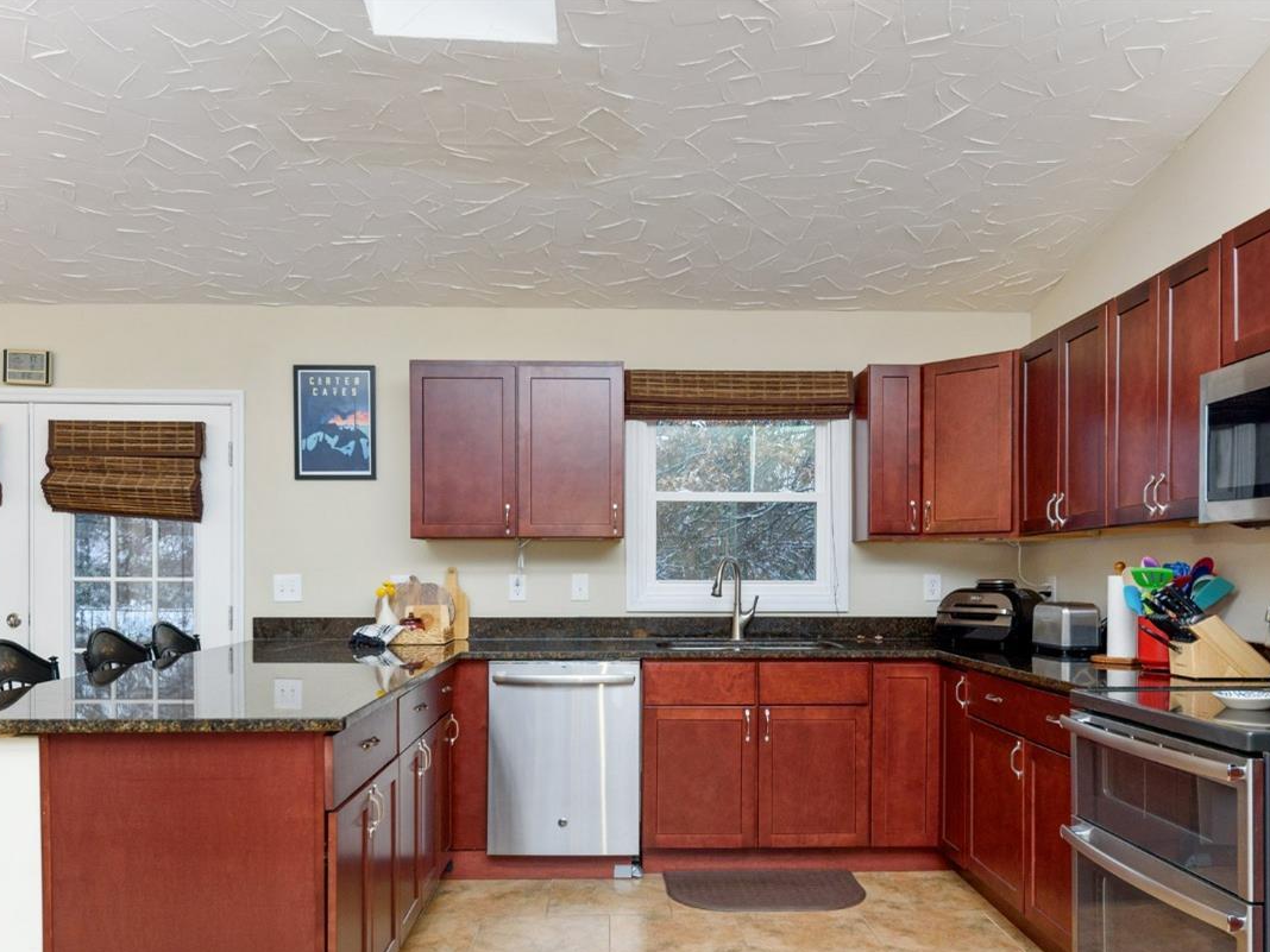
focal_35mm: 27
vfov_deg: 50.9
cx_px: 654
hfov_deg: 65.3
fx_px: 991
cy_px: 591
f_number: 5.6
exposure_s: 1/160
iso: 800
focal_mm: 20
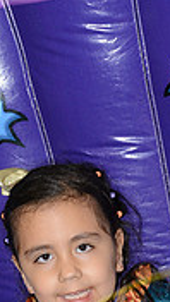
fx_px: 1242
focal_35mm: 155
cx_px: 126
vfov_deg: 13.2
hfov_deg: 7.8
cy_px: 427
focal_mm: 45
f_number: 6.3
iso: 500
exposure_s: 1/160
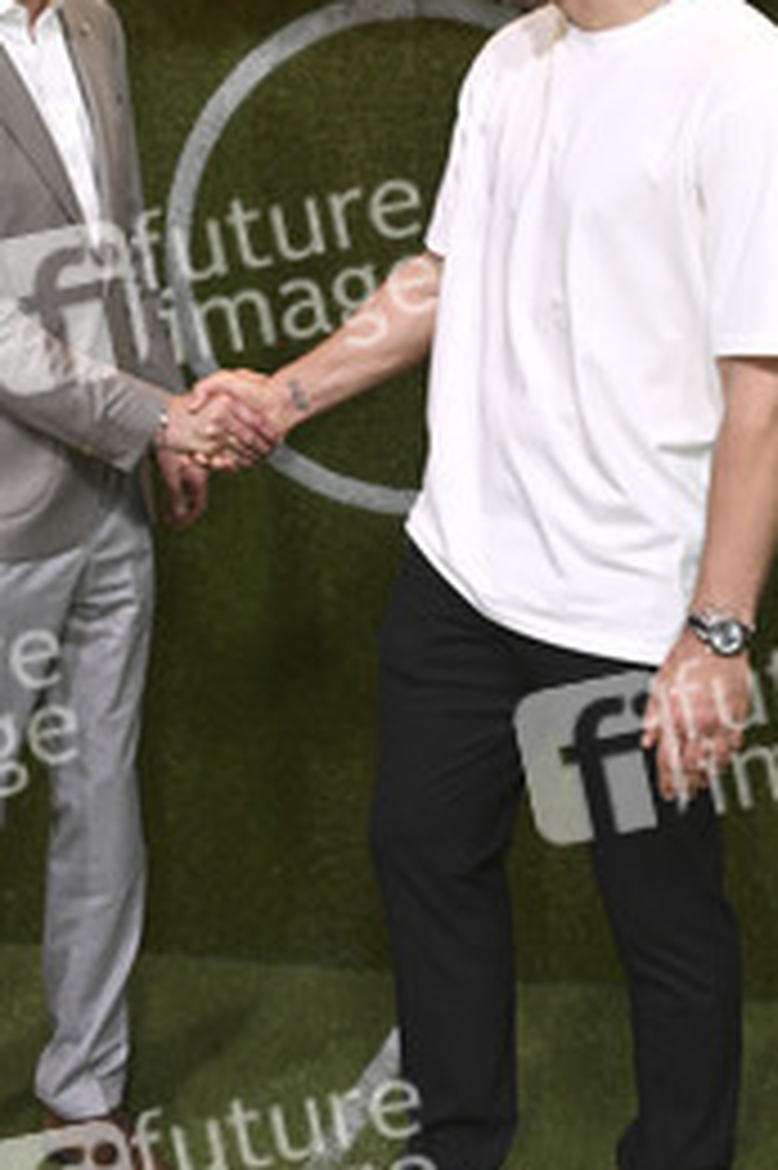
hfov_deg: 22.6
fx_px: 1947
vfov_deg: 33.4
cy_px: 513
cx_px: 337
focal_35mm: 60
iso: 1600
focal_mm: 39
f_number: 5
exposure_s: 1/250
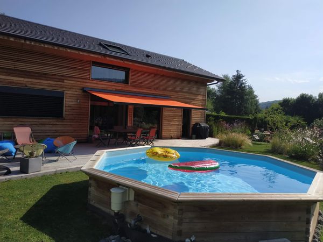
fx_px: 224
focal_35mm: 24
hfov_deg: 71.6
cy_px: 121
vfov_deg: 56.8
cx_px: 162
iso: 160
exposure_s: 1/3937
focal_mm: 3.94
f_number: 1.9
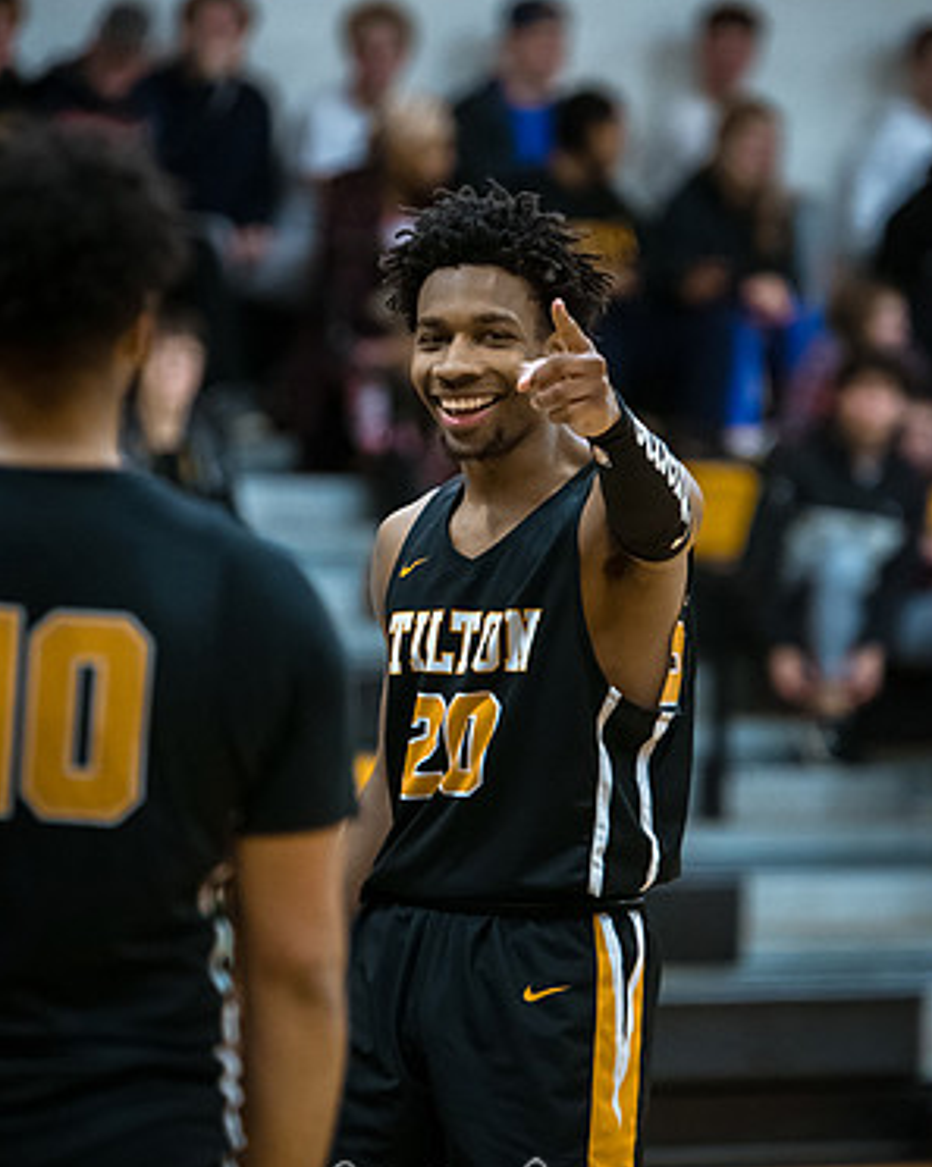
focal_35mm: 341
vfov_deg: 5.7
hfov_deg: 4.5
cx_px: 468
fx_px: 11772
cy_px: 558
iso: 3200
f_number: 2.8
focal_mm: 200
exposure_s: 1/400
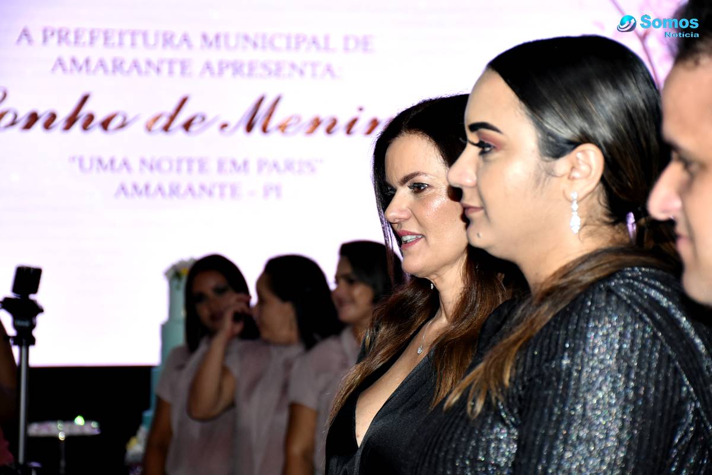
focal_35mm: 120
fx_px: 2373
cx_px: 356
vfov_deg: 11.4
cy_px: 238
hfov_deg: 17.1
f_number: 5.3
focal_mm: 80
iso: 1600
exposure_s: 1/100
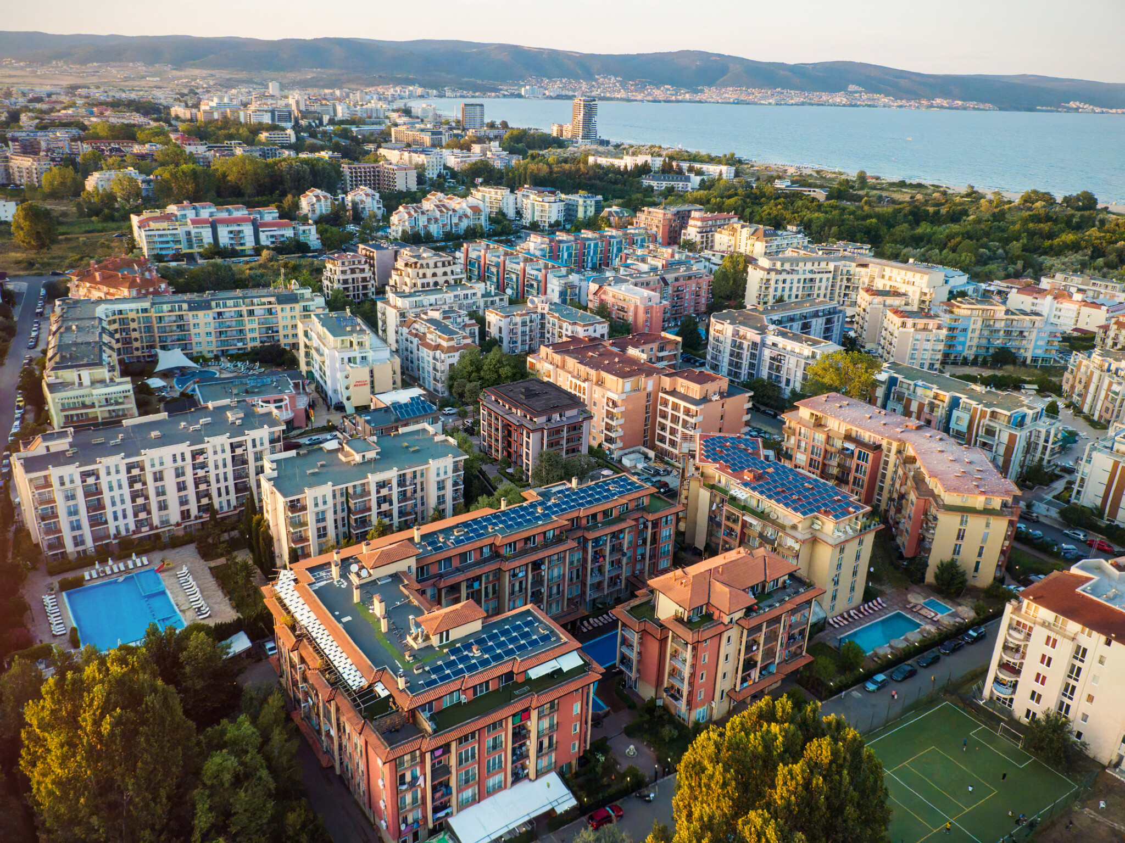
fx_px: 845
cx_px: 562
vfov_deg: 53.0
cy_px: 422
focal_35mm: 26
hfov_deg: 67.3
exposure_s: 1/1250
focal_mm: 4.73
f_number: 2.2
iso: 1600
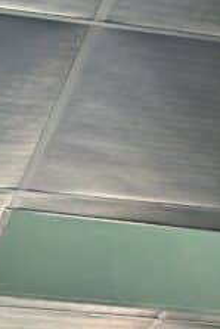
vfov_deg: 8.6
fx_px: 2096
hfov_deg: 5.8
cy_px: 578
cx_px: 543
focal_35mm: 229
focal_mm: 6.86
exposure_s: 1/141
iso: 80
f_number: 1.78
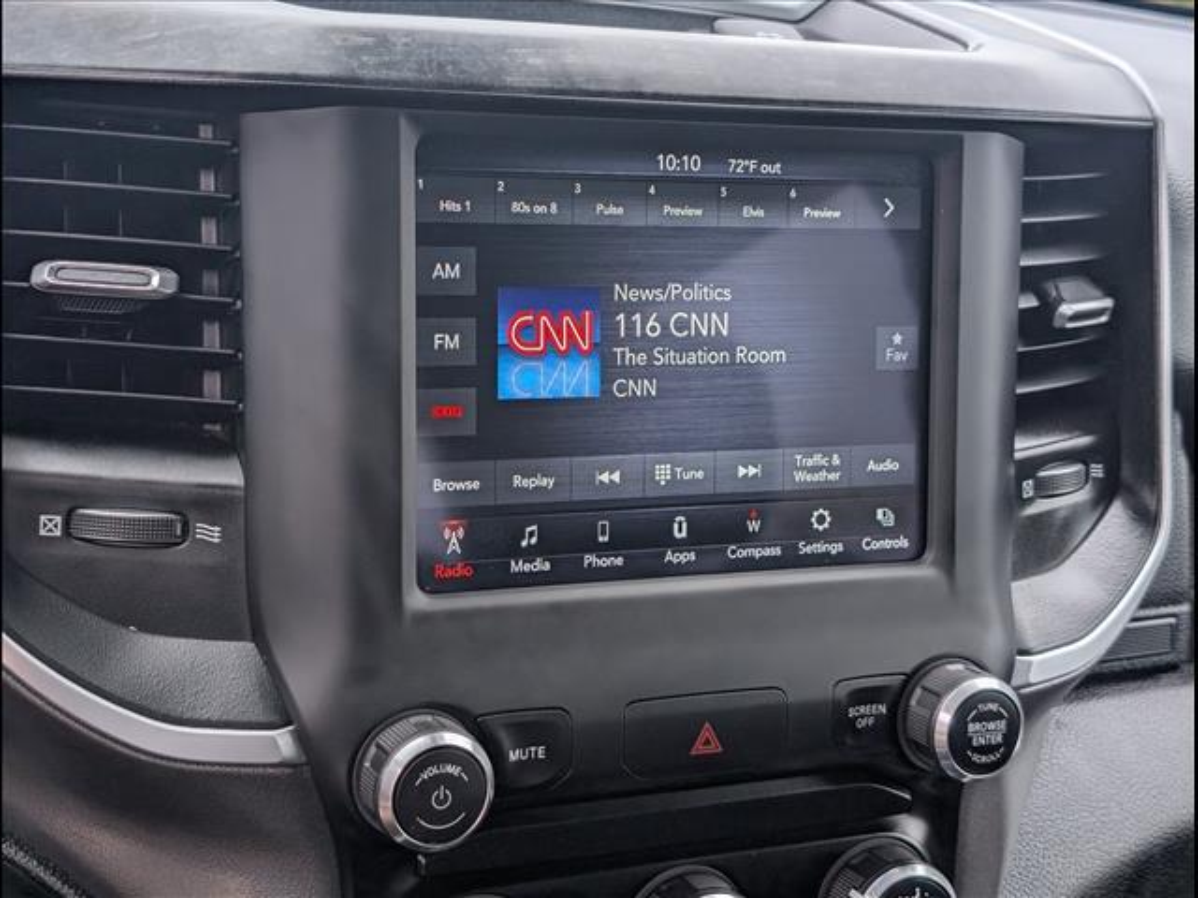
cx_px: 599
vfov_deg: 29.7
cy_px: 449
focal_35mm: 49
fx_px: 1696
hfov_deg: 38.9
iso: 19
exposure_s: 1/120
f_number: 1.68
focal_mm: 6.9
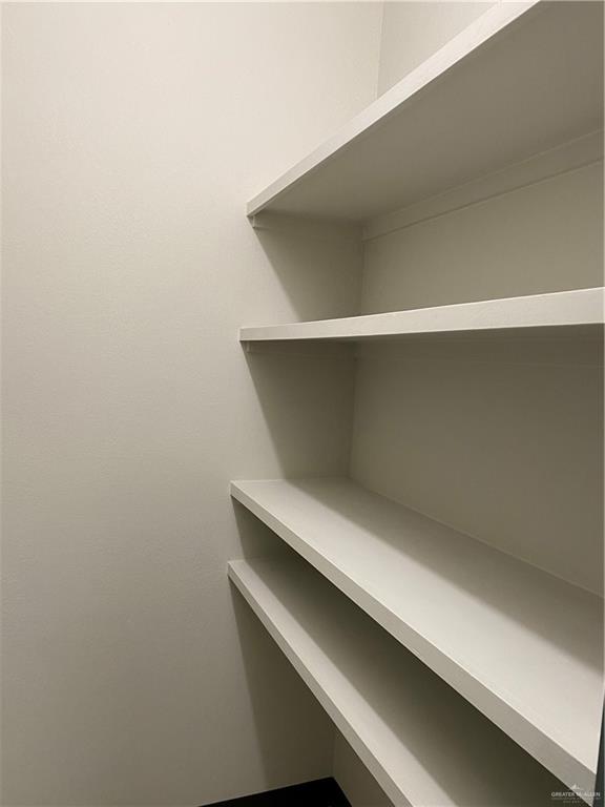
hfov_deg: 53.1
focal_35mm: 26
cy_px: 404
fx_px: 606
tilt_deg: -2.7
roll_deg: -3.8
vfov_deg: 67.3
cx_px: 302
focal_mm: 4.25
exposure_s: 1/60
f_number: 1.8
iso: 125
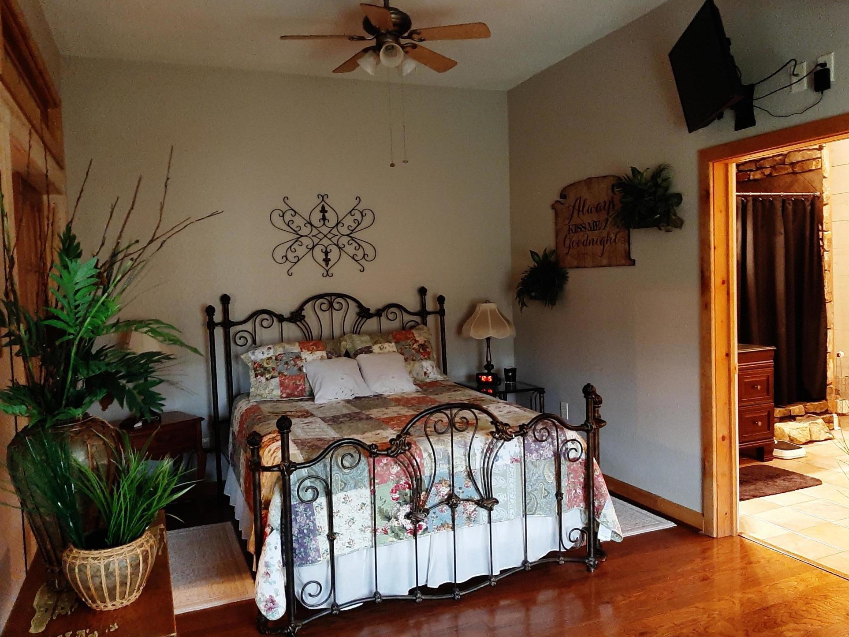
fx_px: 662
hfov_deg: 65.3
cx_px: 439
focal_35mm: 27
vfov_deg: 51.3
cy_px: 315
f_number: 1.7
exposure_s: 1/24
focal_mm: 3.93
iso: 400
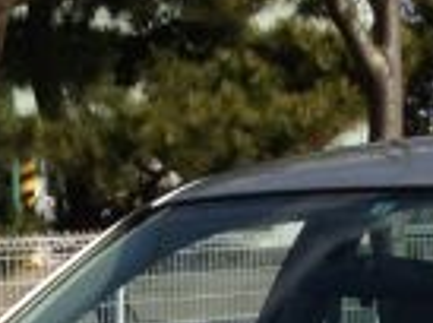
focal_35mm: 205
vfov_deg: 6.8
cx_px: 158
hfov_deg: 9.7
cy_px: 754
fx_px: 2558
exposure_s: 1/2513
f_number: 2.4
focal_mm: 4.28
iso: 50
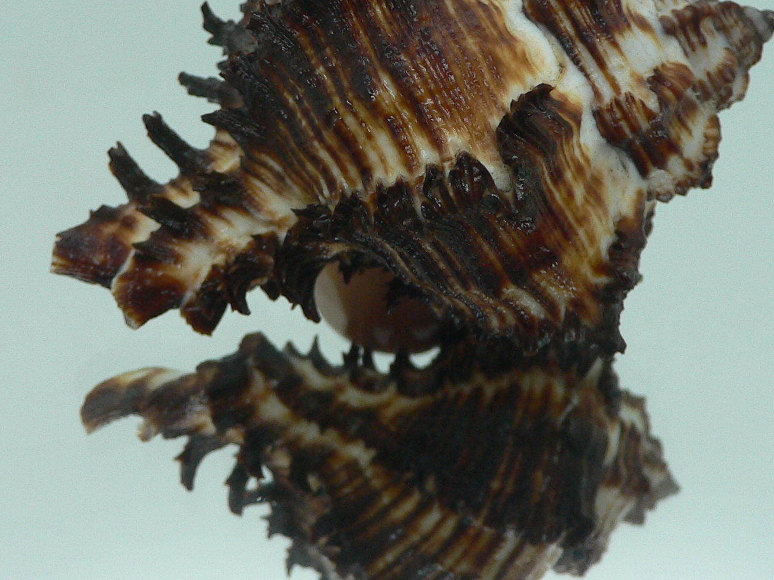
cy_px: 177
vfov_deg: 26.8
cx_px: 417
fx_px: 1207
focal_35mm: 54
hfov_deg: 35.5
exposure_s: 1/60
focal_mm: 4.6
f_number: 2.8
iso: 100
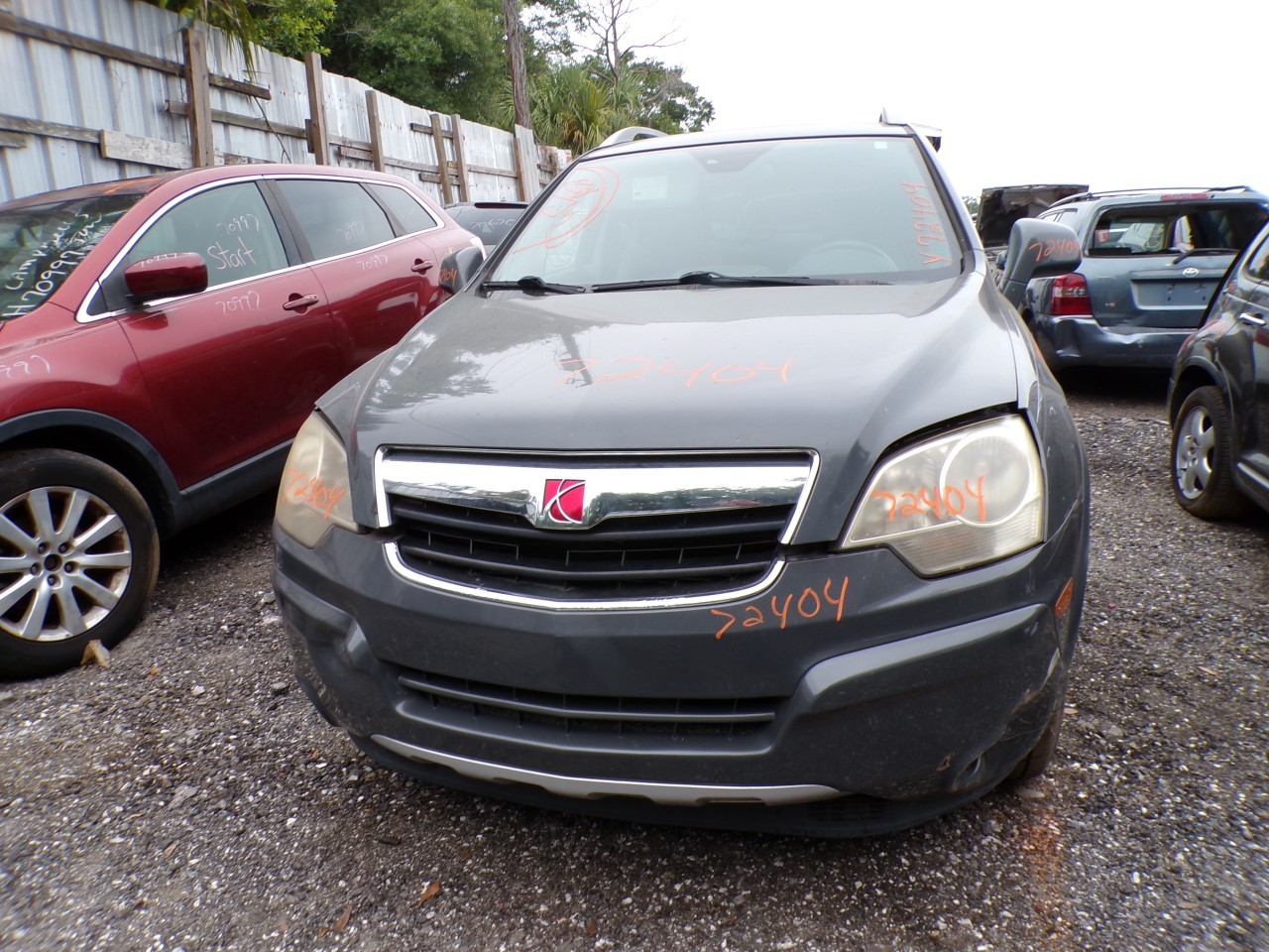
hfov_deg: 71.6
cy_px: 476
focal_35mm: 24
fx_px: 880
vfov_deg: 56.8
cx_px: 634
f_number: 4.4
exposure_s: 1/125
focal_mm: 4.3
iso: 100
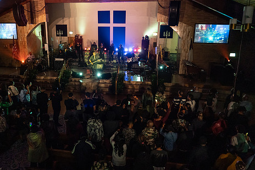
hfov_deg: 61.7
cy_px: 73
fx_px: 213
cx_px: 111
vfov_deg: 43.6
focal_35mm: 30
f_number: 4
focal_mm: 24
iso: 5000
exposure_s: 1/200
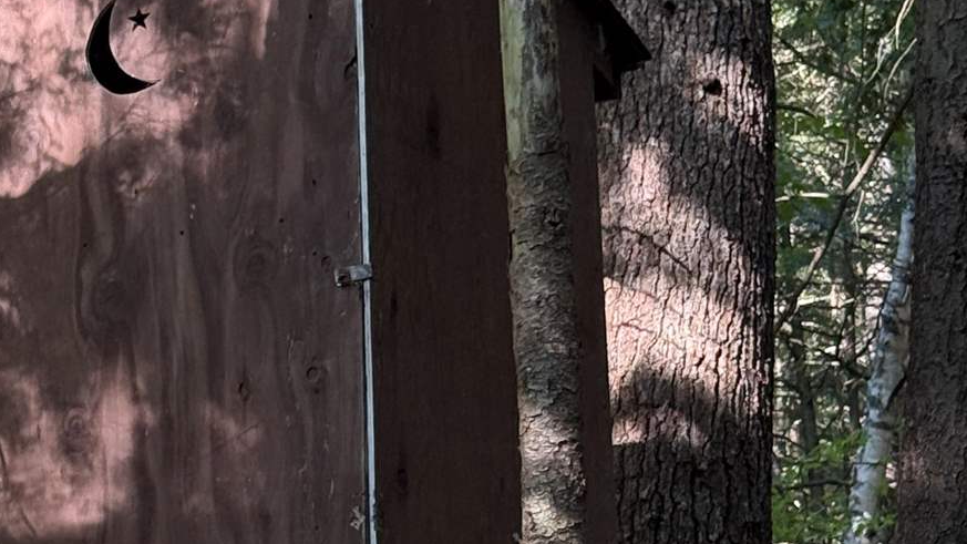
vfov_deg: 8.8
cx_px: 153
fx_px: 3538
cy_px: 274
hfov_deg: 15.4
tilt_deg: +15.3
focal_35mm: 138
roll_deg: +0.3
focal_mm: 6.76
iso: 160
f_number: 1.78
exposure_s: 1/91
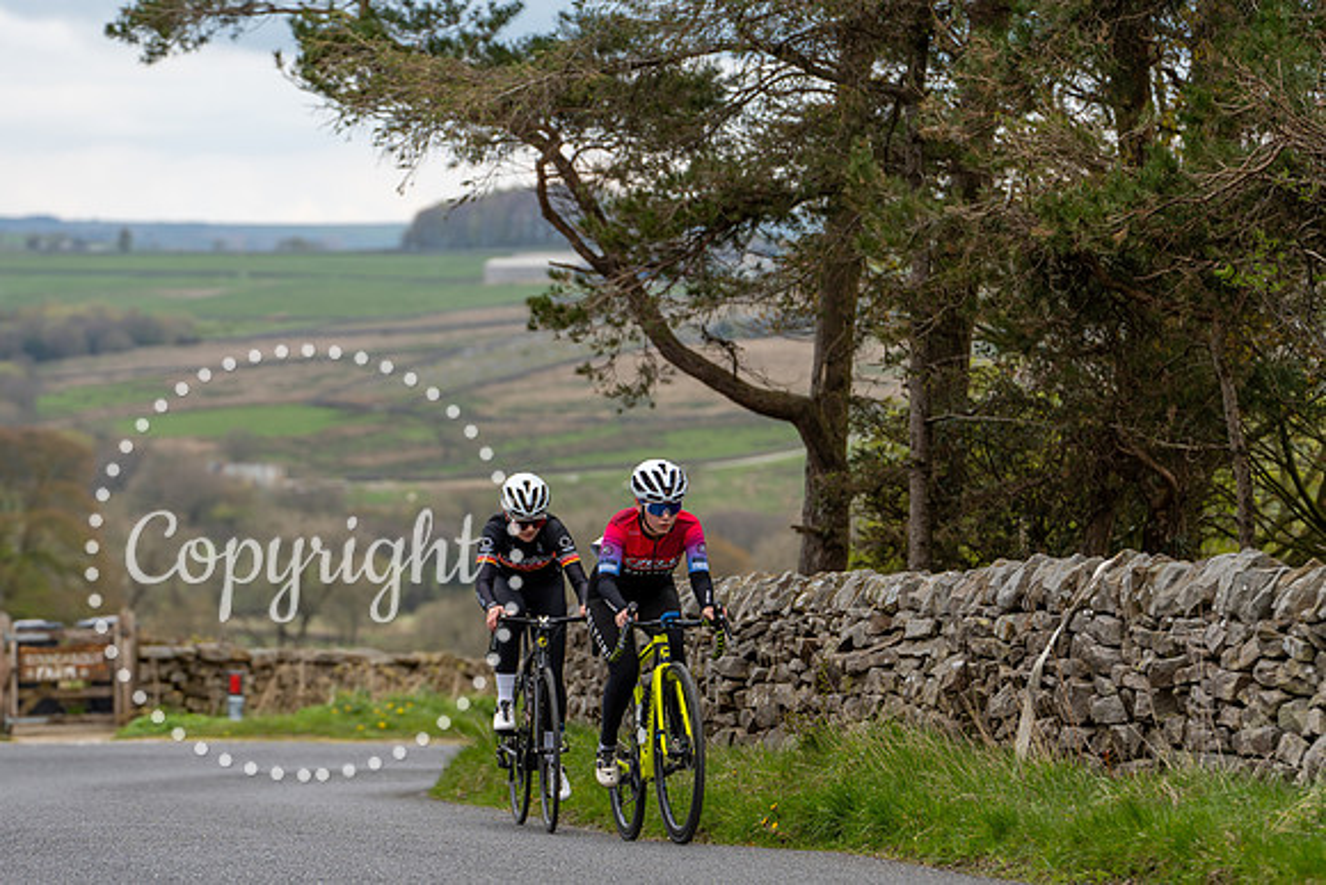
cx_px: 597
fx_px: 5591
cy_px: 487
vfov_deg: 9.0
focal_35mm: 152
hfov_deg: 13.5
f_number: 4
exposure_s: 1/640
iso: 200
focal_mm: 138
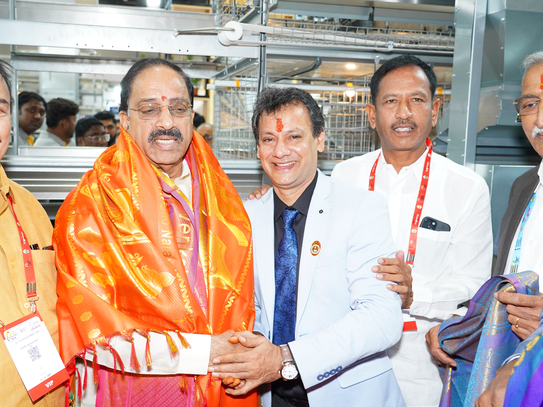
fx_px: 565
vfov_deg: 39.7
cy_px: 202
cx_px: 238
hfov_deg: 51.2
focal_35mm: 36
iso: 1000
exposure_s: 1/100
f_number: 4.5
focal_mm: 33
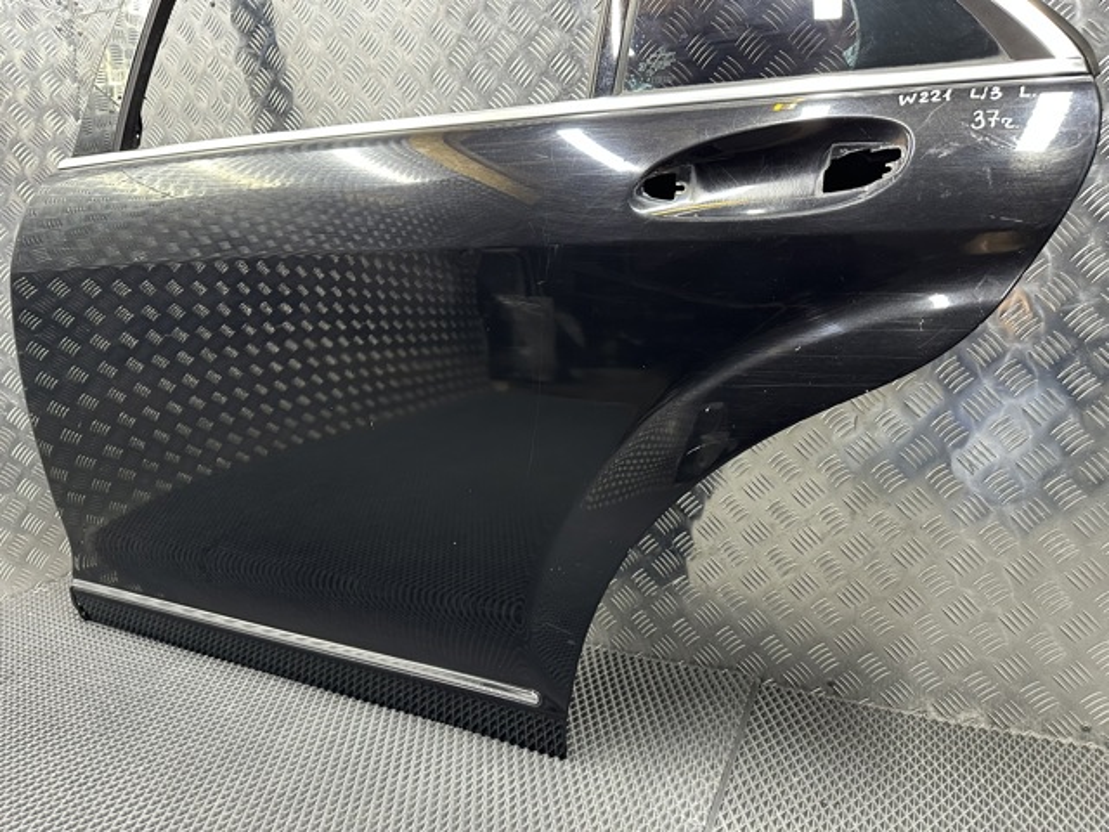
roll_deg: +0.5
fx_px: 769
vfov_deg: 56.8
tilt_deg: -10.5
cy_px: 416
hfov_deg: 71.6
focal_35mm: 24
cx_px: 554
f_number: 1.78
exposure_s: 1/50
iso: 320
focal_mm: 6.86
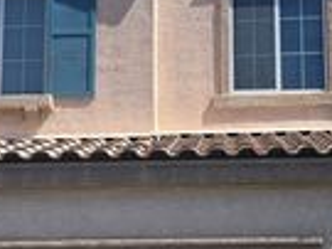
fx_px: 815
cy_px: 159
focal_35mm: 85
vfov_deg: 17.3
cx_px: 184
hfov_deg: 23.0
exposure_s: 1/5153
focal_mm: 6.3
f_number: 1.7
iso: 80
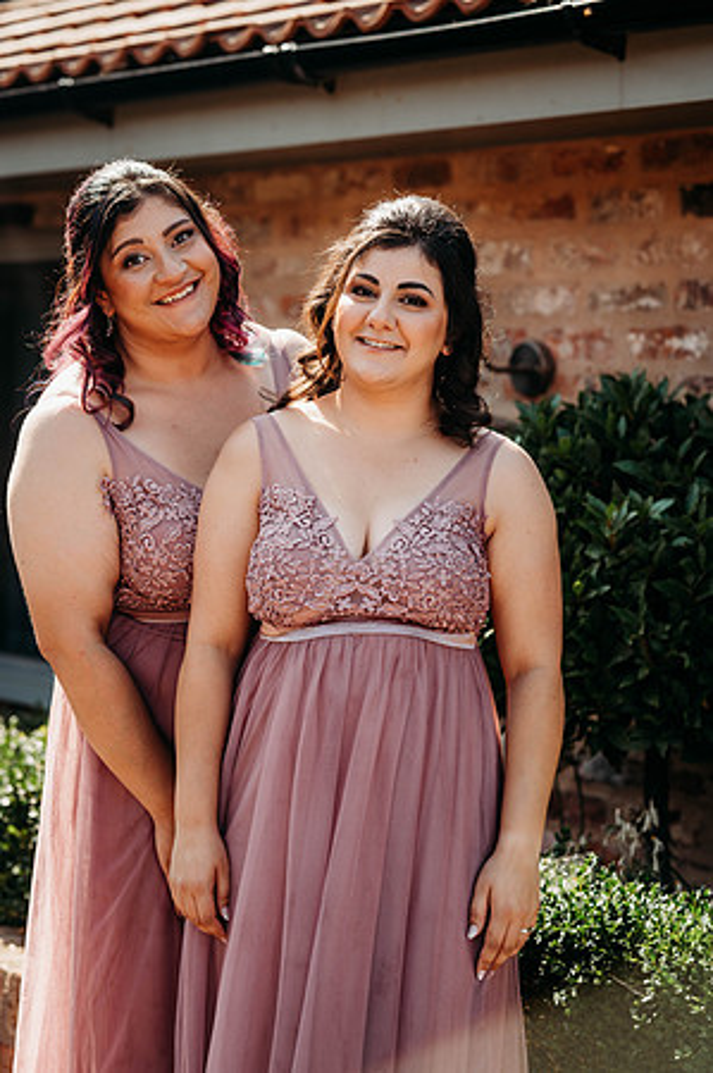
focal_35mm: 85
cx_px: 356
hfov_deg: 16.0
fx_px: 2531
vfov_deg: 23.9
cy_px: 536
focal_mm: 85
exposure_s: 1/400
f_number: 3.2
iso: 100
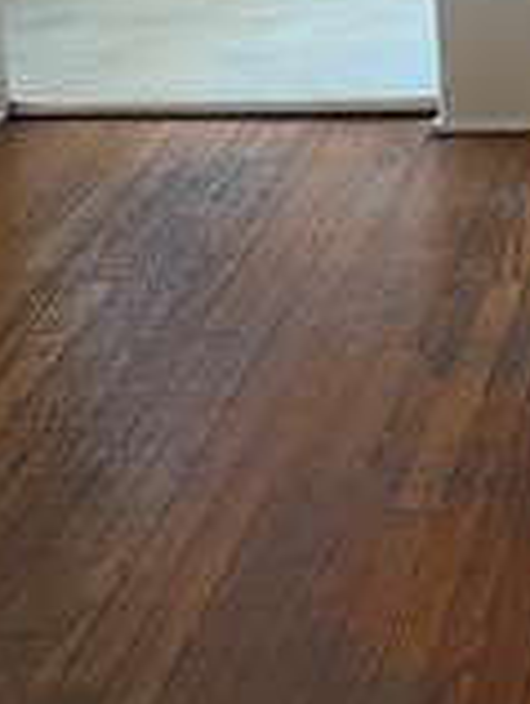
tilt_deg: -12.8
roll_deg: -0.9
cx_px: 953
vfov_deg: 17.5
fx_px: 2138
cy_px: -209
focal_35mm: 105
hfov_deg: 12.8
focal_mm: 5.7
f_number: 1.5
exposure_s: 1/60
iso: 200
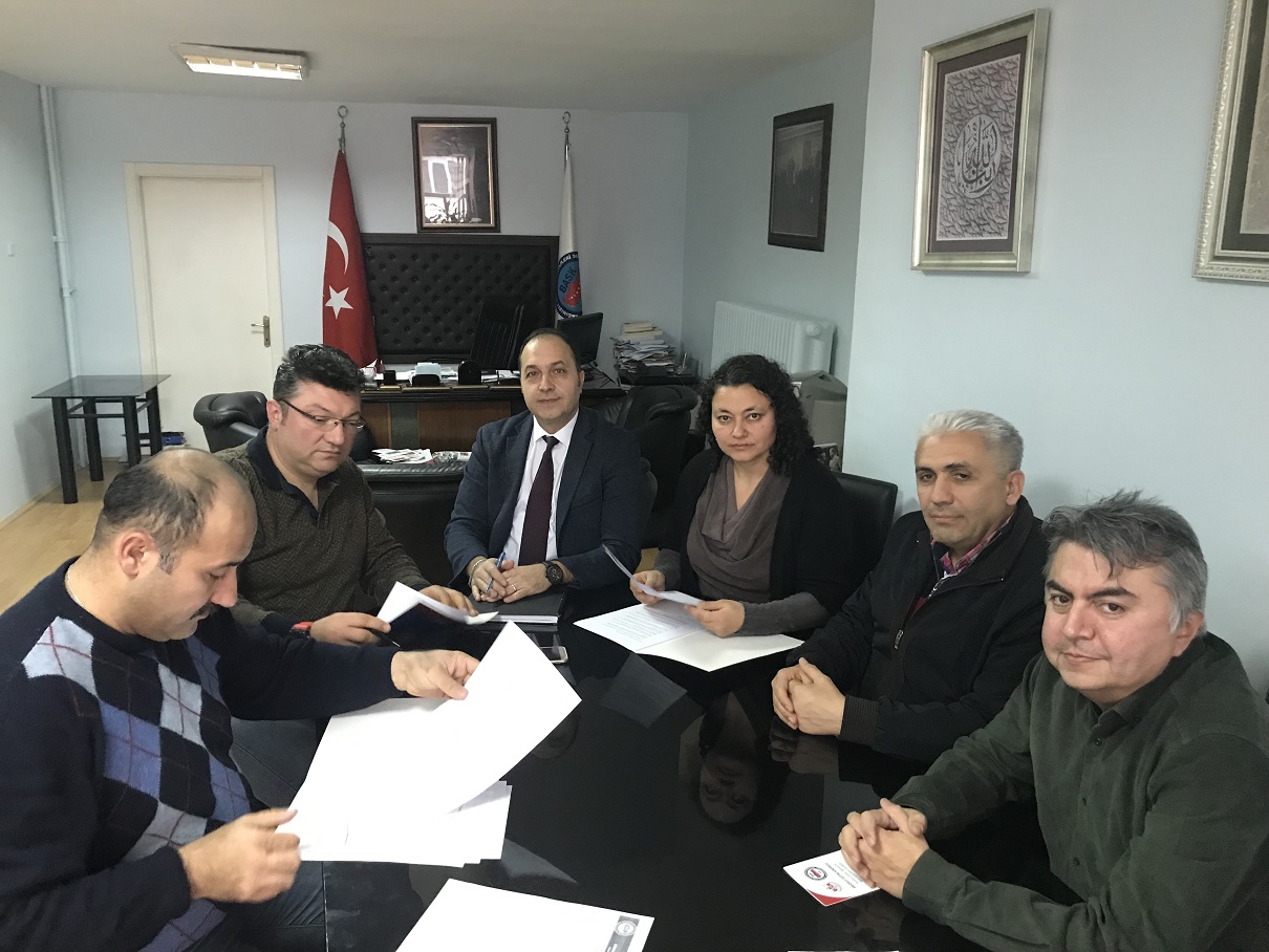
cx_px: 634
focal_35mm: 28
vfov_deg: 49.8
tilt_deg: -12.0
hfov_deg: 63.4
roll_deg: -1.9
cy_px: 476
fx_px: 1027
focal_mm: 3.99
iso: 100
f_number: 1.8
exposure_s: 1/13
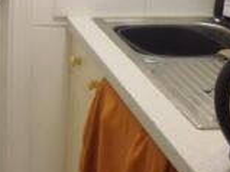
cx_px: 43
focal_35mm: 88
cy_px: 115
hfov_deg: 22.0
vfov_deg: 16.7
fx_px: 584
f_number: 2.9
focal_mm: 4.3
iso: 125
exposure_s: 1/30
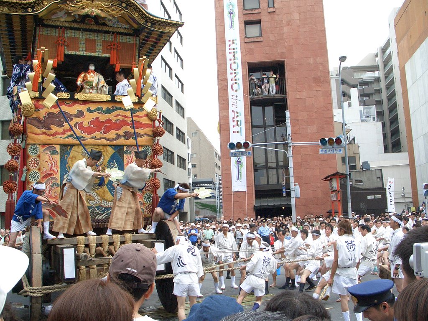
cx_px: 214
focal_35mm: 33
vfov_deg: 42.9
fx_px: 408
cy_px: 160
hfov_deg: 55.4
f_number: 4.5
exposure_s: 1/640
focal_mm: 7.1
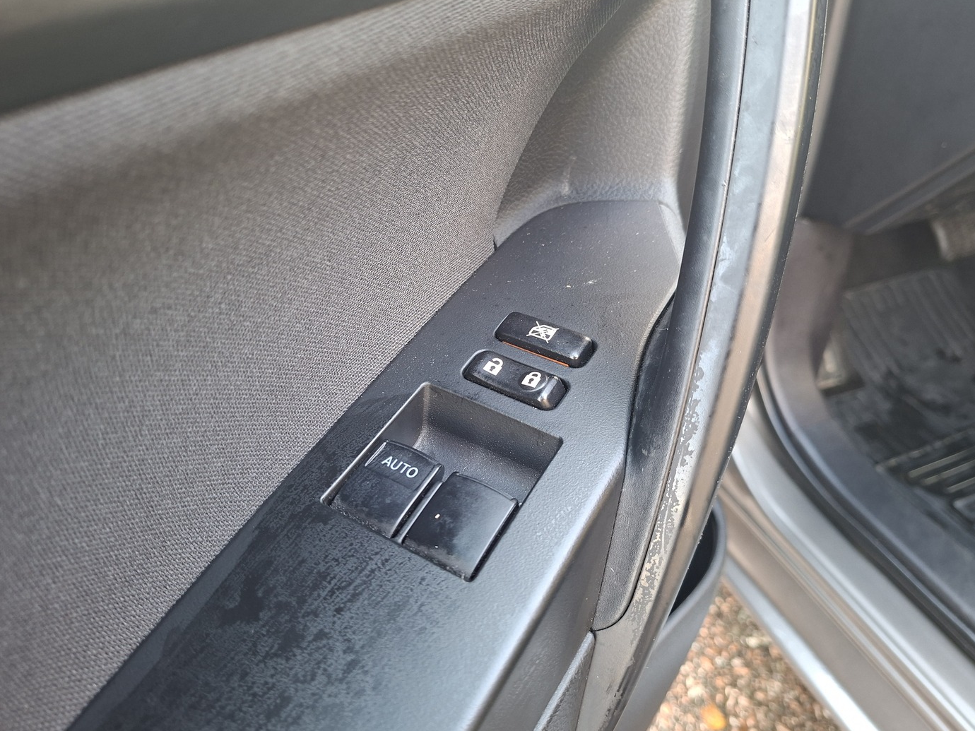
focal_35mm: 24
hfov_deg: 71.6
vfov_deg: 56.8
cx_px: 492
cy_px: 368
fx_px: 676
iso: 250
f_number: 1.8
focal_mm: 5.54
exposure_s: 1/33
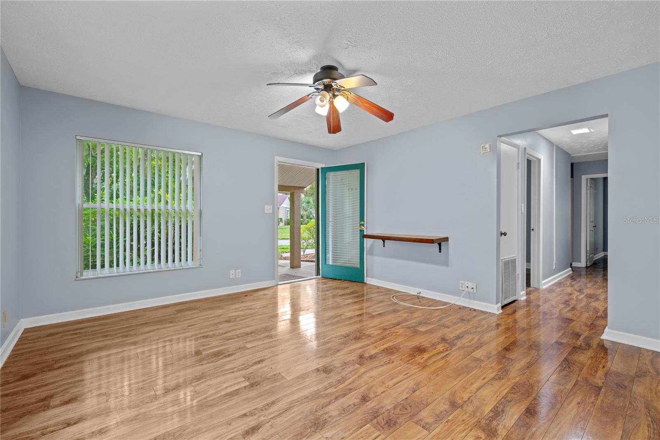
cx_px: 330
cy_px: 220
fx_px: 293
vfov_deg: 73.7
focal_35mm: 16
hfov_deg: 96.7
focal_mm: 16
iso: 320
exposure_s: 1/1.67
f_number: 8
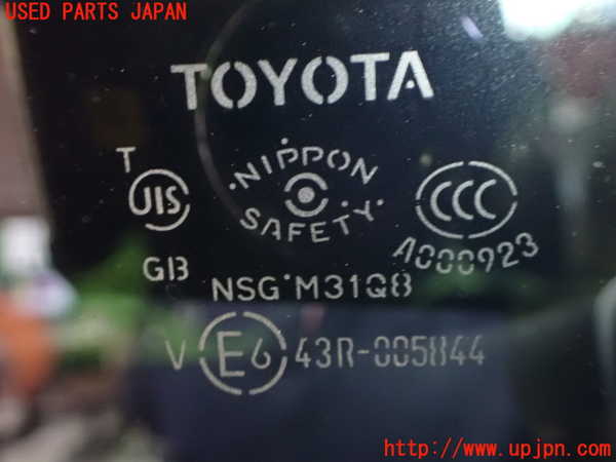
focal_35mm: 30
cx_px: 308
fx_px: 534
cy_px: 231
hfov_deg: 60.0
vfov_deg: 46.8
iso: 1600
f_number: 2.3
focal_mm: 5.4
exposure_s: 1/13
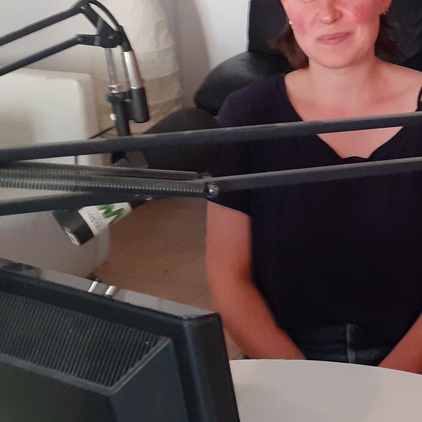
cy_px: 104
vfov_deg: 22.3
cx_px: 483
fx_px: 1062
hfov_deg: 21.2
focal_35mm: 77
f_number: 1.9
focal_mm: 3.6
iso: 250
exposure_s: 1/25
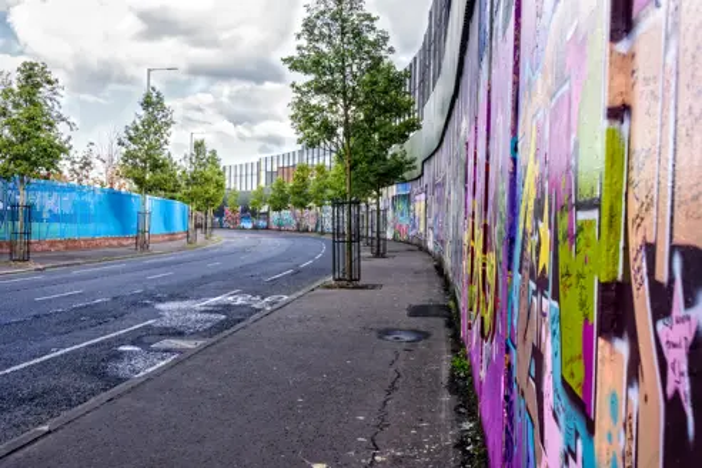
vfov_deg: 33.4
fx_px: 780
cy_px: 234
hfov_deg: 48.5
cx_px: 351
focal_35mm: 40
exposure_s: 1/80
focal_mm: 40
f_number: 11
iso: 320
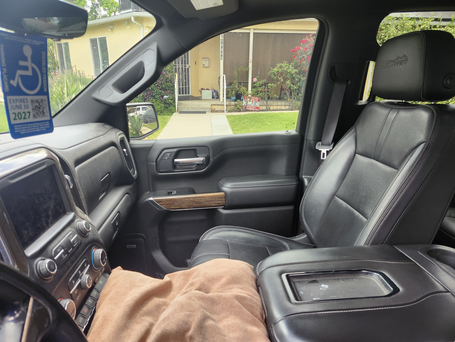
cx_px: 228
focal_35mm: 23
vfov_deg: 58.9
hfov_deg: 73.9
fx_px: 302
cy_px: 171
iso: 125
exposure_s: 1/180
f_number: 1.8
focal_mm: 5.54
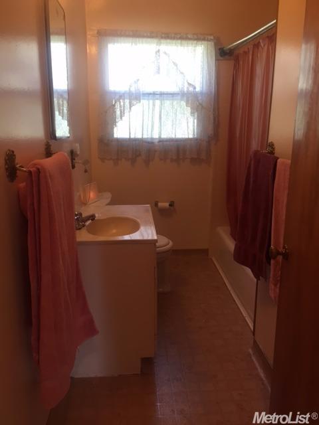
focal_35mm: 29
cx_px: 160
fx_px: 356
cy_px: 212
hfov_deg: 48.2
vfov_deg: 61.7
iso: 64
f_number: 2.2
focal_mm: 4.15
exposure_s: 1/30
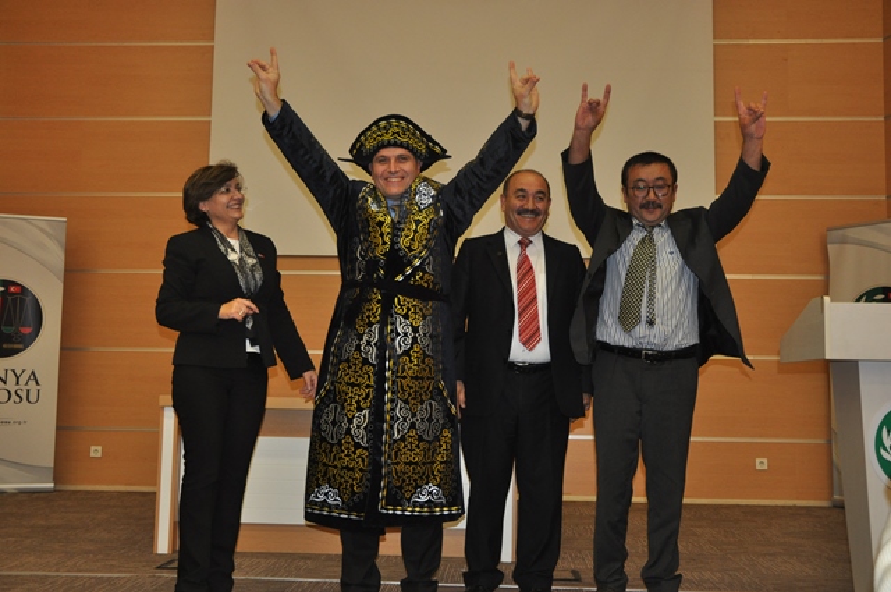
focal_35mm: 40
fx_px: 1001
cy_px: 296
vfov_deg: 32.9
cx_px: 446
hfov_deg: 48.0
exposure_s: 1/60
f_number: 3.8
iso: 800
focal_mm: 27
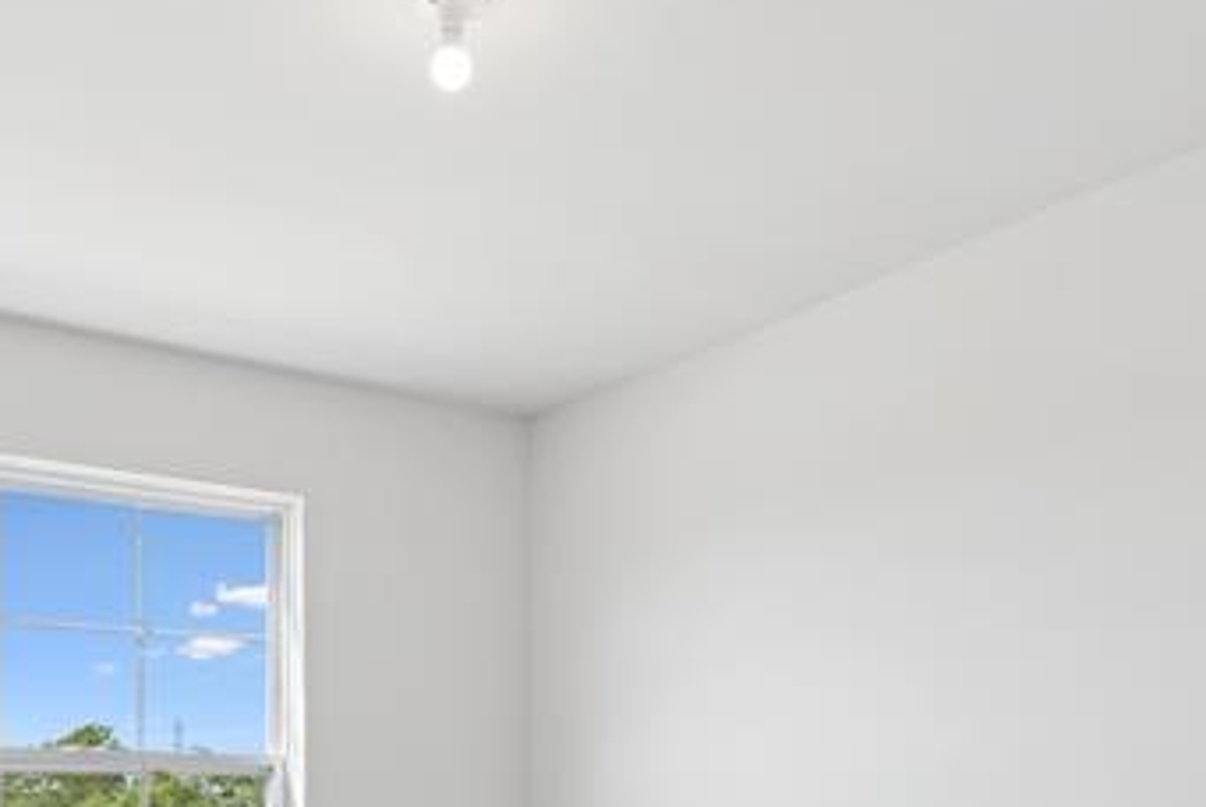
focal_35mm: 42
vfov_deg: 29.4
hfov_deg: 46.1
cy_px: 848
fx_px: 1408
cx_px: 481
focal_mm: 14
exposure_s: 1/6
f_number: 9
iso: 100
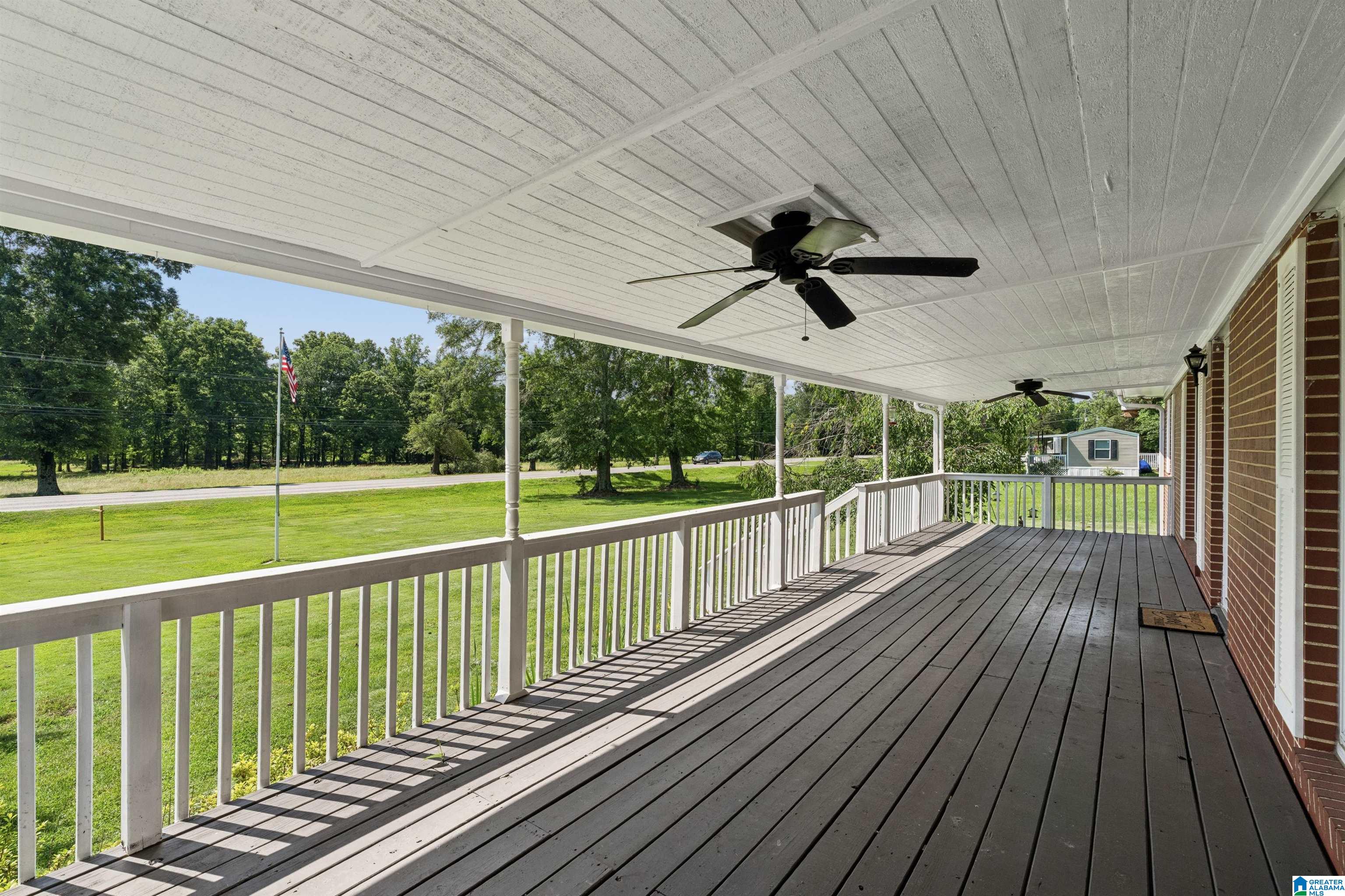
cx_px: 672
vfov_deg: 73.7
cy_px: 448
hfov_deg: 96.7
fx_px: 598
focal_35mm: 16
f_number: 13
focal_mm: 16
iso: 400
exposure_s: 1/250
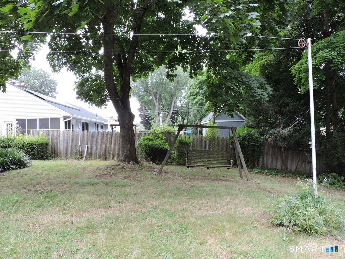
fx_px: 239
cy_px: 130
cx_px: 172
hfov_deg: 71.6
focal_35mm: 24
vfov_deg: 56.8
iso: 100
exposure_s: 1/80
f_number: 3.3
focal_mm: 4.3
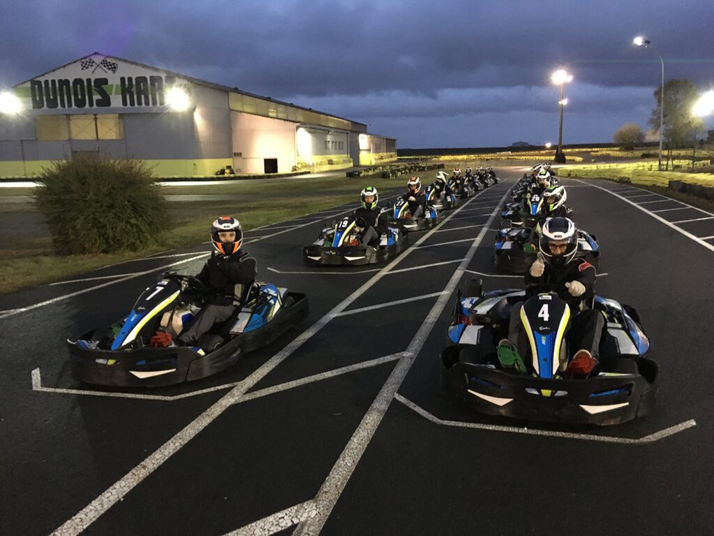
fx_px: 598
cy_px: 268
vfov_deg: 48.2
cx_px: 357
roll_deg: +0.5
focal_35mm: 29
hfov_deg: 61.7
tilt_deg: -11.2
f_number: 2.2
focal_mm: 4.15
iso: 640
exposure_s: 1/17
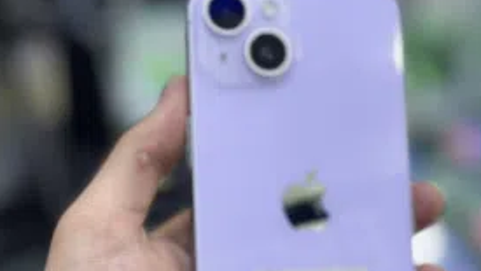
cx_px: 252
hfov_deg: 27.9
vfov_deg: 15.9
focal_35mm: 76
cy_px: 145
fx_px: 970
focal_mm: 6.86
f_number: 1.78
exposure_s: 1/110
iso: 64
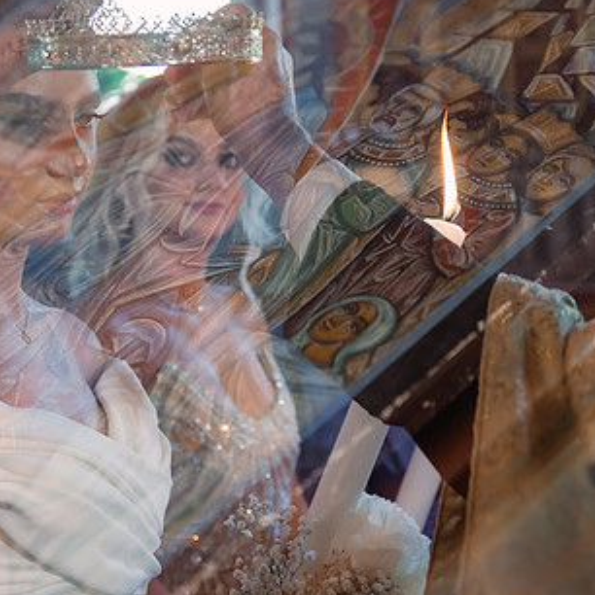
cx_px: 123
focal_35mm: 79
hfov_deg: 21.7
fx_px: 1536
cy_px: 253
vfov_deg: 21.9
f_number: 2.8
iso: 1250
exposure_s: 1/200
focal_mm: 45
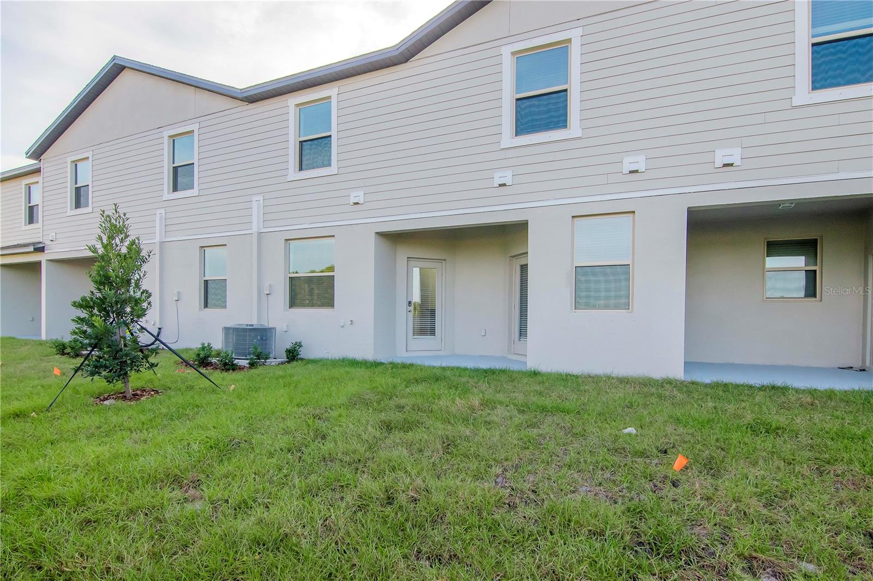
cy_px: 290
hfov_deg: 95.0
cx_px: 436
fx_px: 400
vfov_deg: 72.0
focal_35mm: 16
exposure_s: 1/400
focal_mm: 11
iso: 640
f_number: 7.1
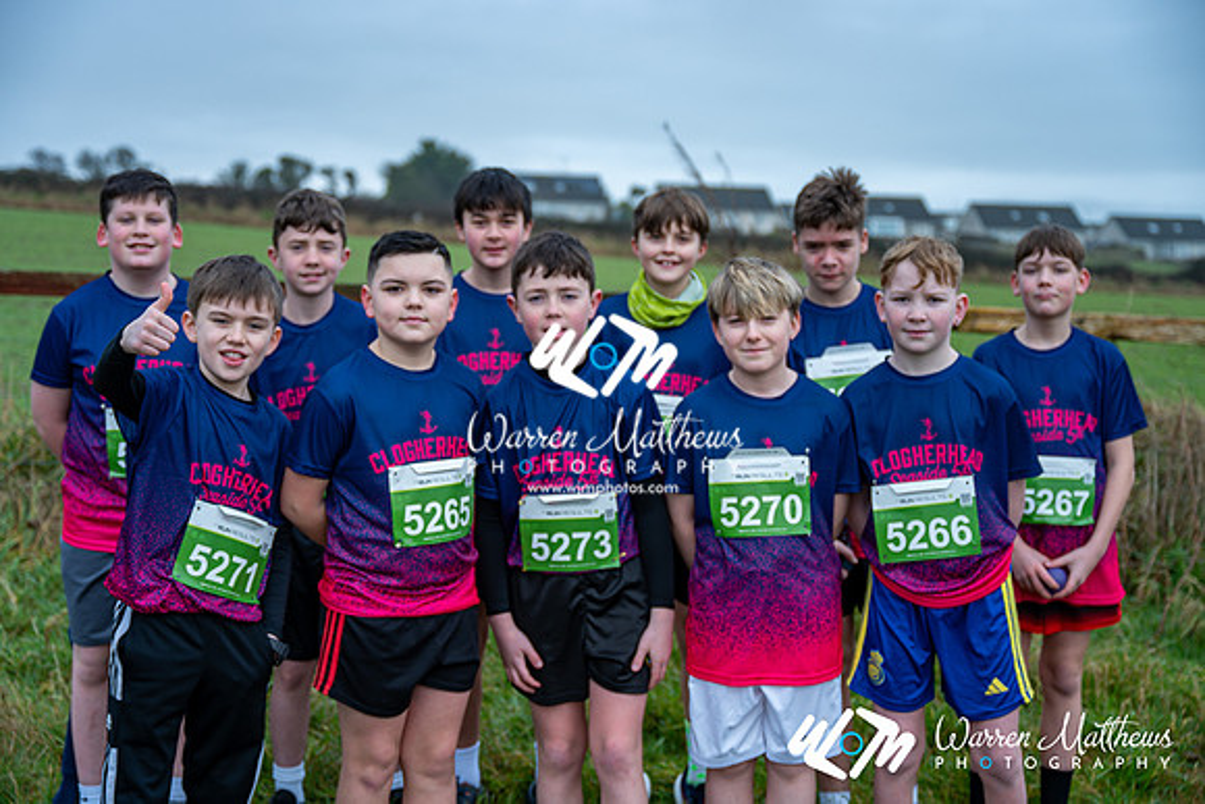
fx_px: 1573
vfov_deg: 28.7
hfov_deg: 41.9
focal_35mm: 47
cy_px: 402
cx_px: 602
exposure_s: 1/320
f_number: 2.8
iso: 100
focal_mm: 47
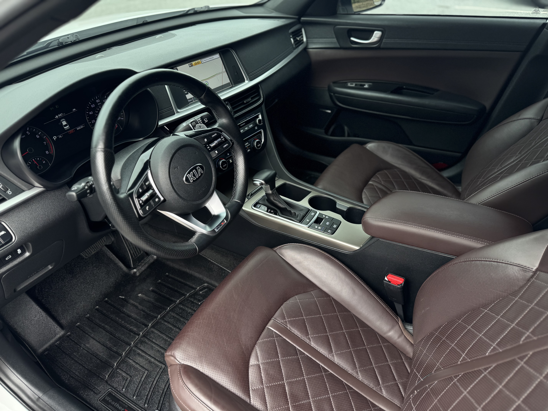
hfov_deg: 71.6
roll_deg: +1.7
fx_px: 380
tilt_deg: -36.3
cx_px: 274
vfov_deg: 56.8
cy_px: 206
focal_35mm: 24
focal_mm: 6.76
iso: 80
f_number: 1.78
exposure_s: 1/350
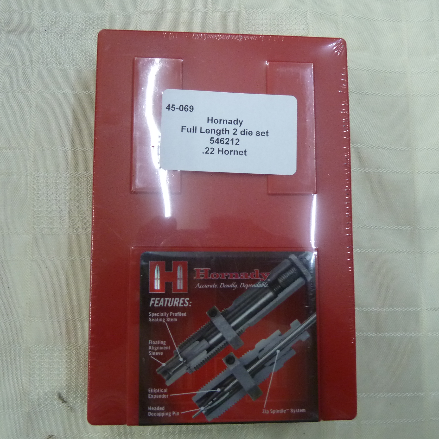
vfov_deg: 52.5
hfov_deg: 52.5
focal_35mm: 31
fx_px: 445
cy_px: 214
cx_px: 201
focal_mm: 4.1
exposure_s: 1/30
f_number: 3.3
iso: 320
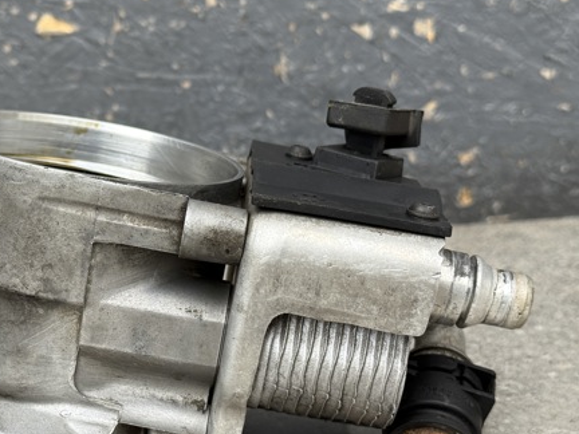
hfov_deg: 27.2
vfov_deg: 20.7
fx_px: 1188
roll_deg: +5.1
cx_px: 173
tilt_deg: -13.3
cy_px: 279
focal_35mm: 71
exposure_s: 1/487
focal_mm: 6.76
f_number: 1.78
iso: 100
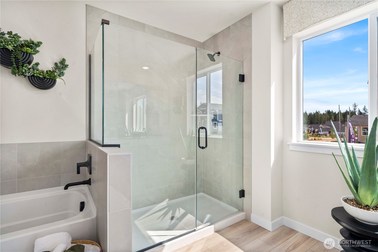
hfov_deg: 96.7
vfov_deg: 73.7
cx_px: 189
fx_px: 168
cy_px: 126
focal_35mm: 16
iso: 640
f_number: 8
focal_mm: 16
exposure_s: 1/30
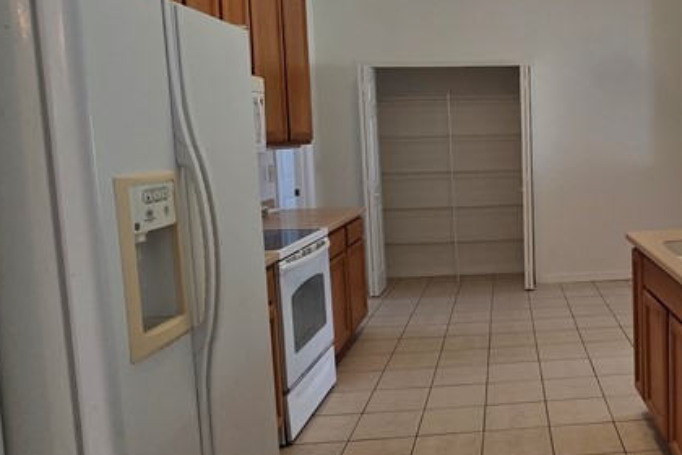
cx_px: 576
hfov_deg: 52.3
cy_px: 193
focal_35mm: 33
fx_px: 625
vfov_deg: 39.9
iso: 160
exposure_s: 1/120
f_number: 1.9
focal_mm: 2.2
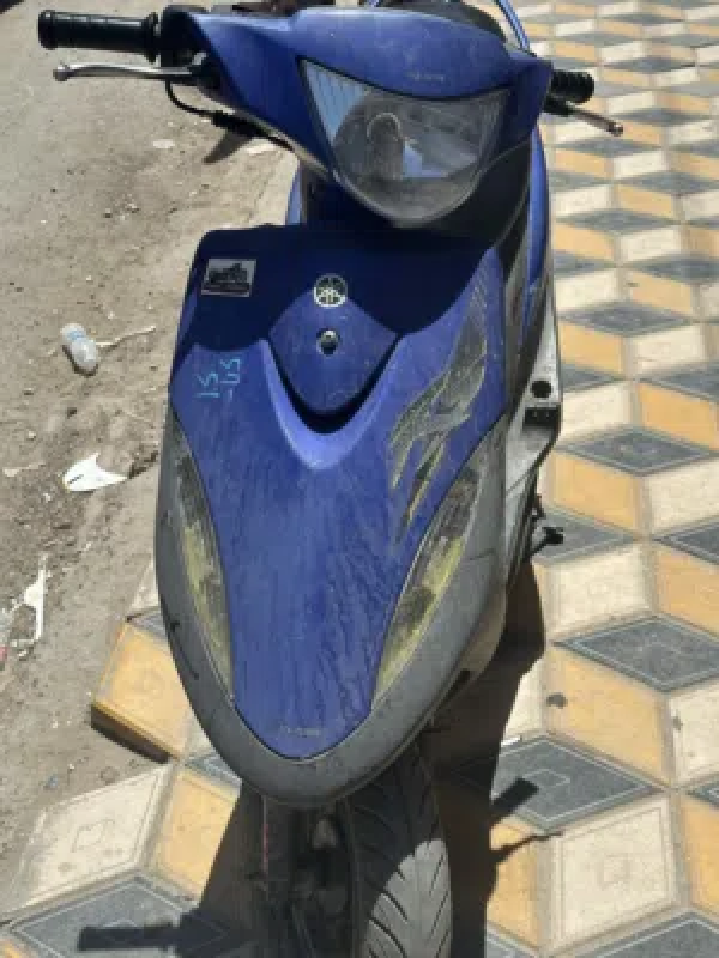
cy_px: 479
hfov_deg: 30.3
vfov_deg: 39.7
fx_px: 1329
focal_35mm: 48
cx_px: 360
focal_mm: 6.86
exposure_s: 1/5263
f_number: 1.78
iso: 64
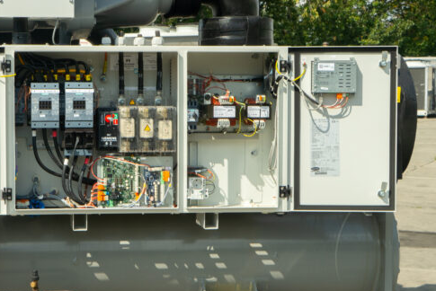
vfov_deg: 18.0
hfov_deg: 26.1
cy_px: 141
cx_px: 84
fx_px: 921
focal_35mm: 76
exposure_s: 1/100
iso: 100
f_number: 10
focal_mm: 36
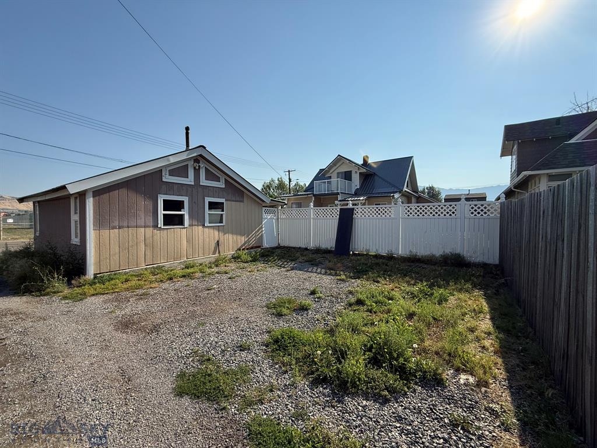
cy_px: 224
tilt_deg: -0.1
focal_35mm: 14
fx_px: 241
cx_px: 298
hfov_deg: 102.1
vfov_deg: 85.7
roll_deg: +0.0
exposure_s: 1/2717
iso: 64
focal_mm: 2.22
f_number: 2.2
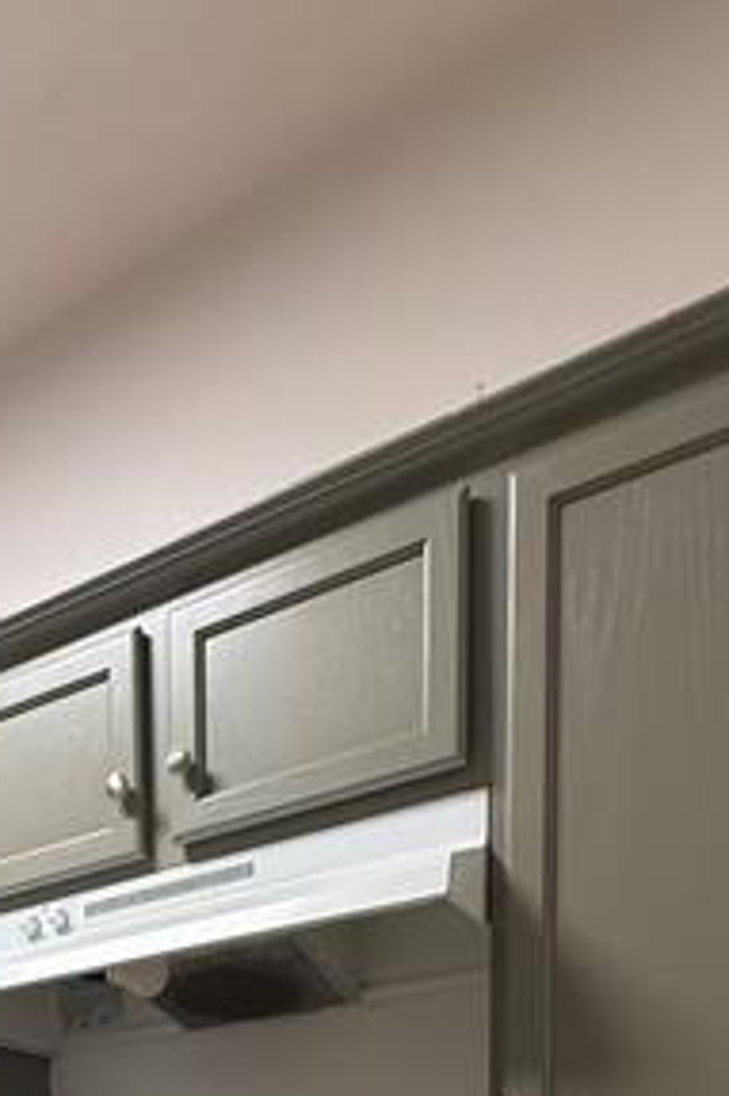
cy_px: 1394
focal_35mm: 39
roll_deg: +1.7
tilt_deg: -5.5
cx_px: 8
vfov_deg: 35.5
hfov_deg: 31.7
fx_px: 1186
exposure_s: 1/60
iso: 320
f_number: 2.2
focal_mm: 2.22
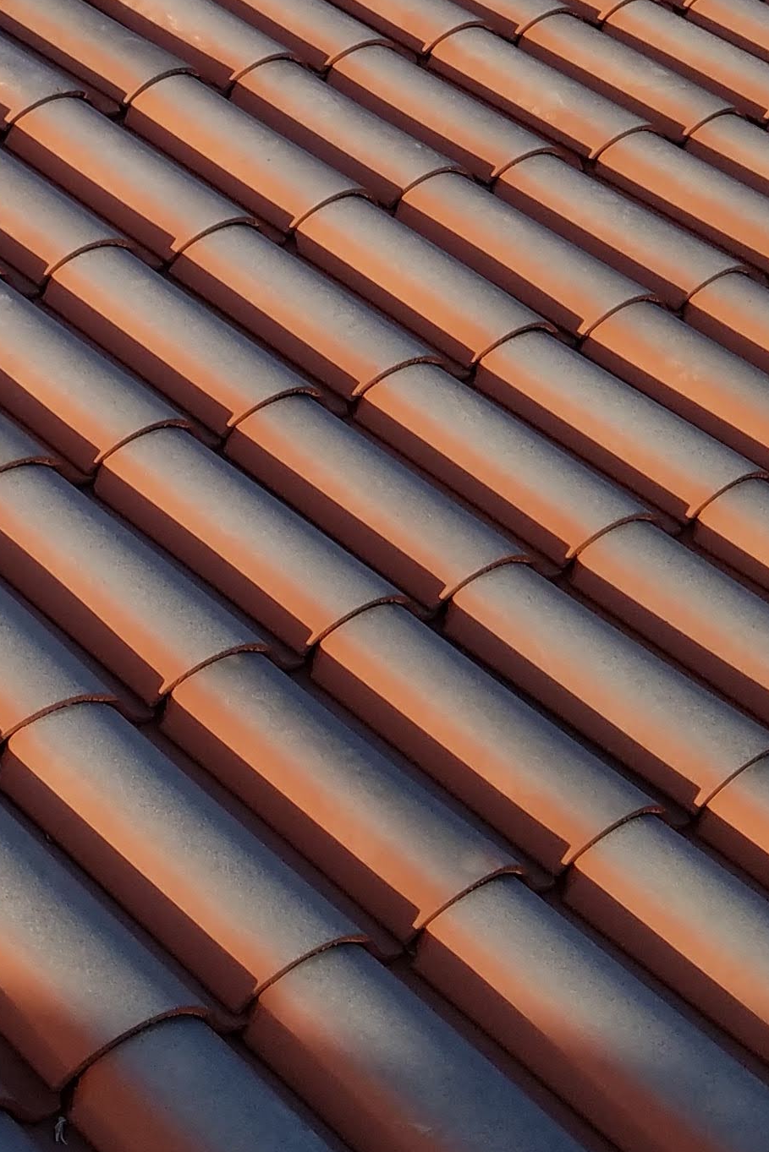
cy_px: 131
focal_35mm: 80
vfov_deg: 24.7
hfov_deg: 16.4
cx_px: -140
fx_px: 2562
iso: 50
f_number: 1.7
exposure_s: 1/1576
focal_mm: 4.2
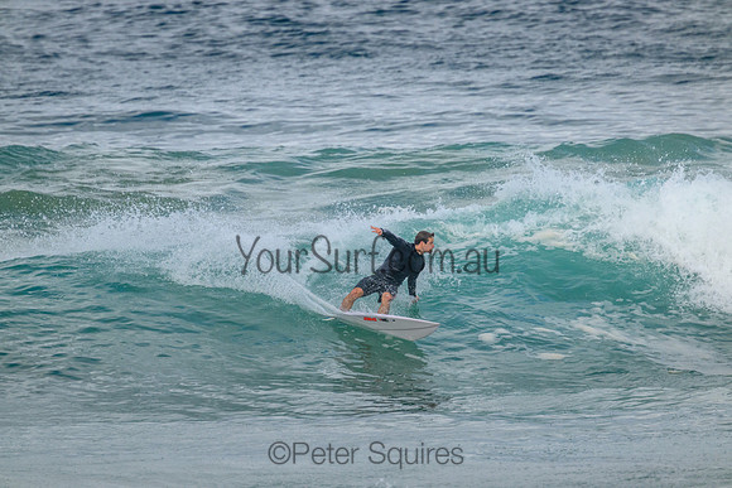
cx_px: 366
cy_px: 244
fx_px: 16270
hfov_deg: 2.6
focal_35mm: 800
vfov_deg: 1.7
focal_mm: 800
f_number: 11
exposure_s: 1/2000
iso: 1100
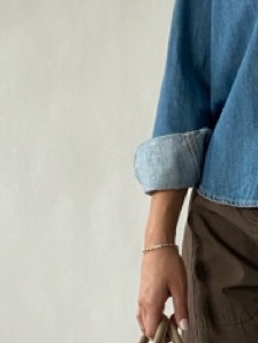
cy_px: 270
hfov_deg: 6.6
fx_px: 2213
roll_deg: -0.8
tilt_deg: -7.7
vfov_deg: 8.9
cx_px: 286
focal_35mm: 223
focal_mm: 6
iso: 50
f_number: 2
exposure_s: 1/100
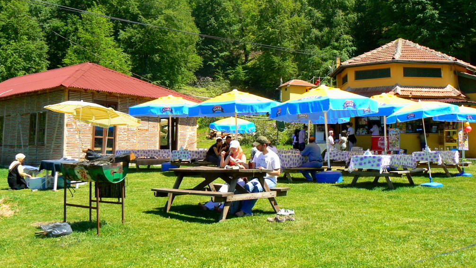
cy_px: 89
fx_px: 505
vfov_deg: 29.5
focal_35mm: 40
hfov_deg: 50.5
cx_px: 242
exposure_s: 1/250
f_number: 5.6
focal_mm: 6
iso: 80
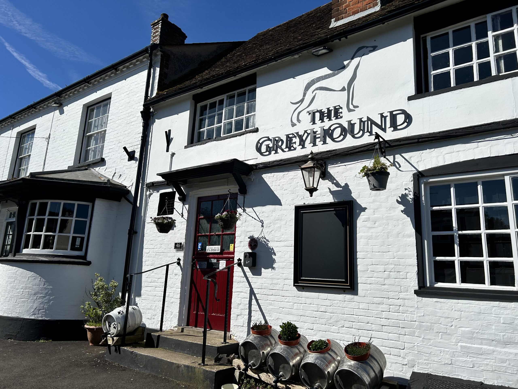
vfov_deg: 53.1
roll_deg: -2.6
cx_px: 259
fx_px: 389
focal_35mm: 26
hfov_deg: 67.3
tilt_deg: +12.0
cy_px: 194
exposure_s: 1/10309
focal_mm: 5.7
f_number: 1.5
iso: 50
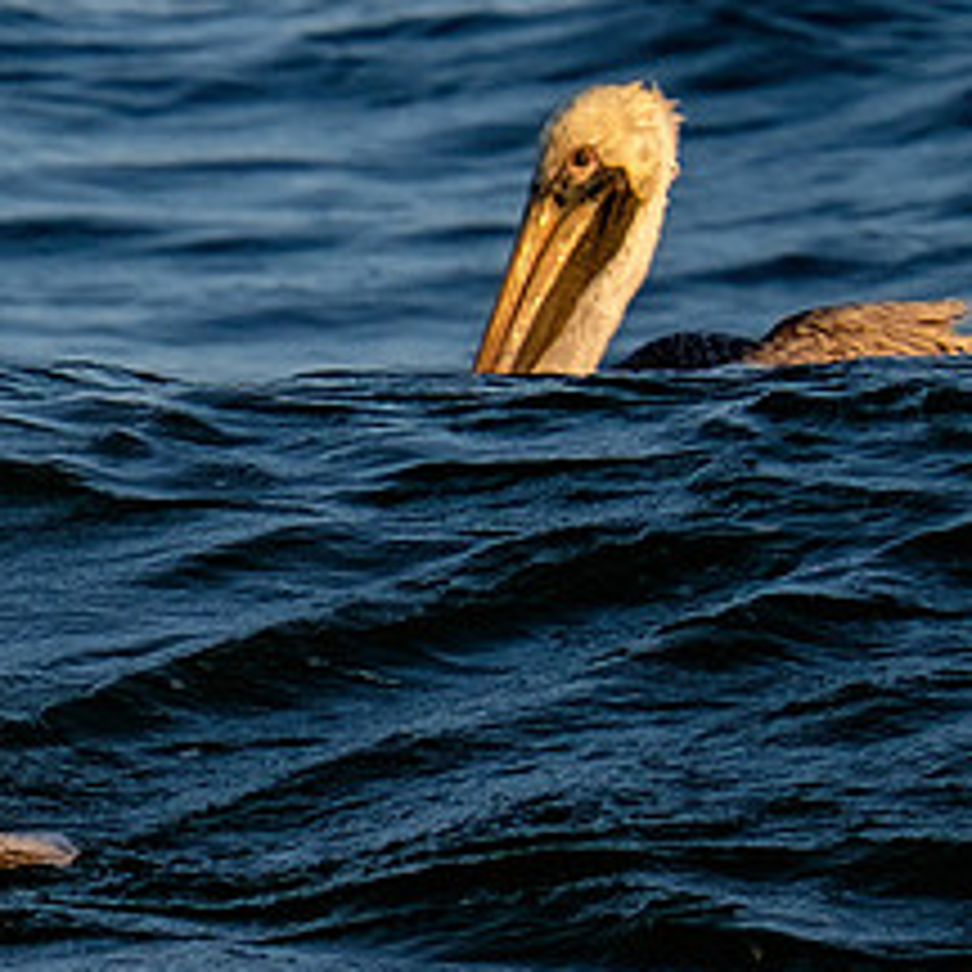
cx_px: -343
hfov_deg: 1.3
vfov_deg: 1.3
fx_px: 41267
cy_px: 782
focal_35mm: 1299
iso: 200
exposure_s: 1/1000
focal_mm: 200
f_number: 5.6
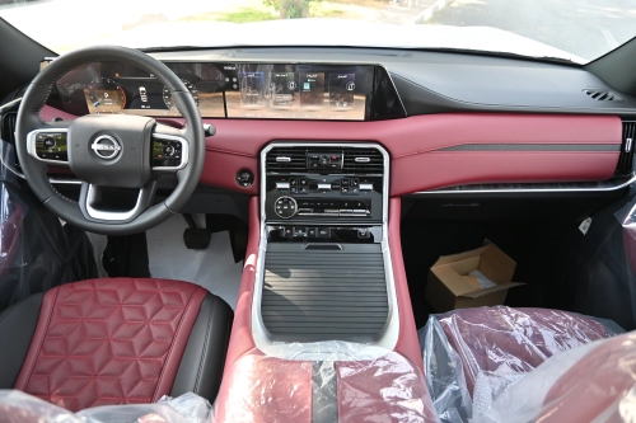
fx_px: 424
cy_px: 212
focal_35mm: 24
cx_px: 318
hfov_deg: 73.8
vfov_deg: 53.1
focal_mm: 16
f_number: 3.5
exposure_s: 1/160
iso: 400
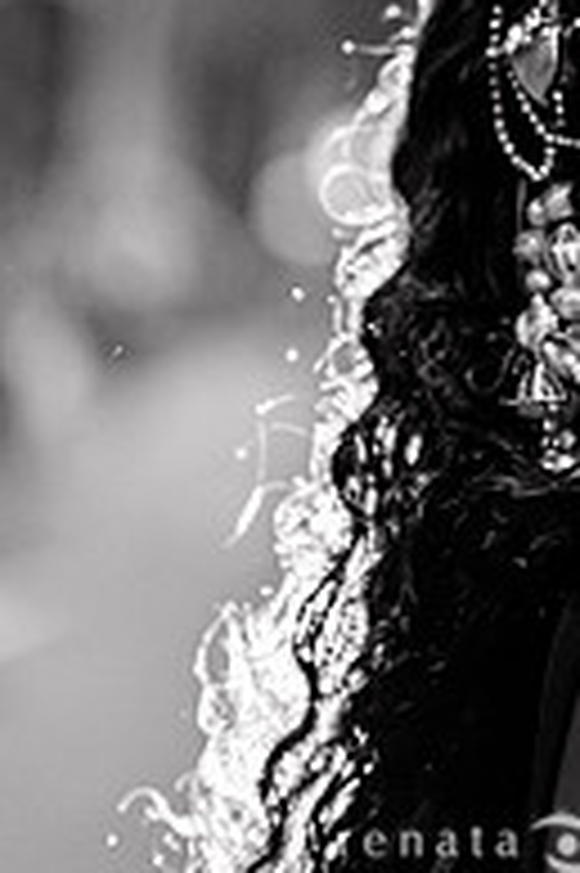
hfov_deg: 7.8
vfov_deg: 11.6
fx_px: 4212
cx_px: 558
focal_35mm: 174
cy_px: -90
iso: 2000
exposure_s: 1/320
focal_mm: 50
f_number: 1.2
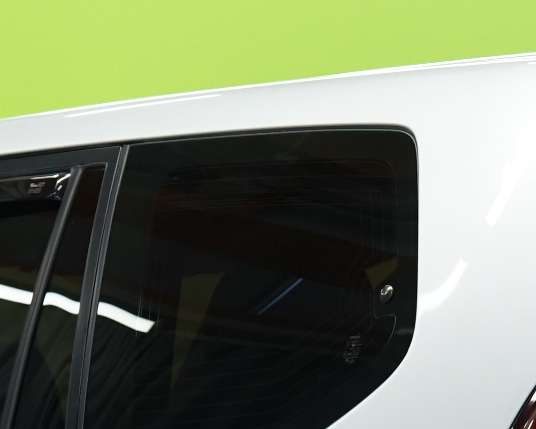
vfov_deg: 4.9
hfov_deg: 6.2
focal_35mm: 314
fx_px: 4980
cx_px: 334
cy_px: 713
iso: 500
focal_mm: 64
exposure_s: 1/15
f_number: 5.6
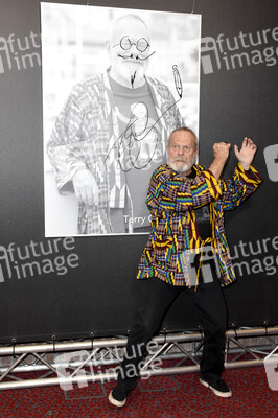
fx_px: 400
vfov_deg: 55.1
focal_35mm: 34
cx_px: 139
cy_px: 209
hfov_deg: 38.3
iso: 1250
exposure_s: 1/160
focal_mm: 23
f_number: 6.3
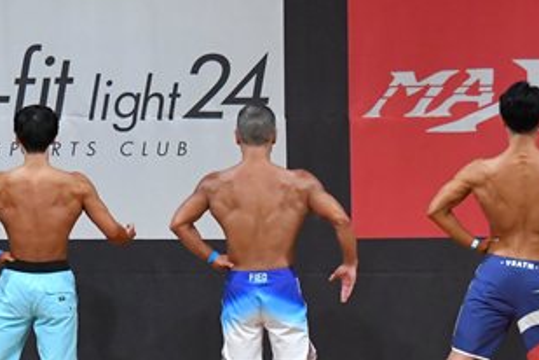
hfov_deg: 6.0
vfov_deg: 4.0
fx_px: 5180
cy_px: 253
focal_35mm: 346
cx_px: 114
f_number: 5.6
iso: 6400
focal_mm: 92
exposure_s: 1/400
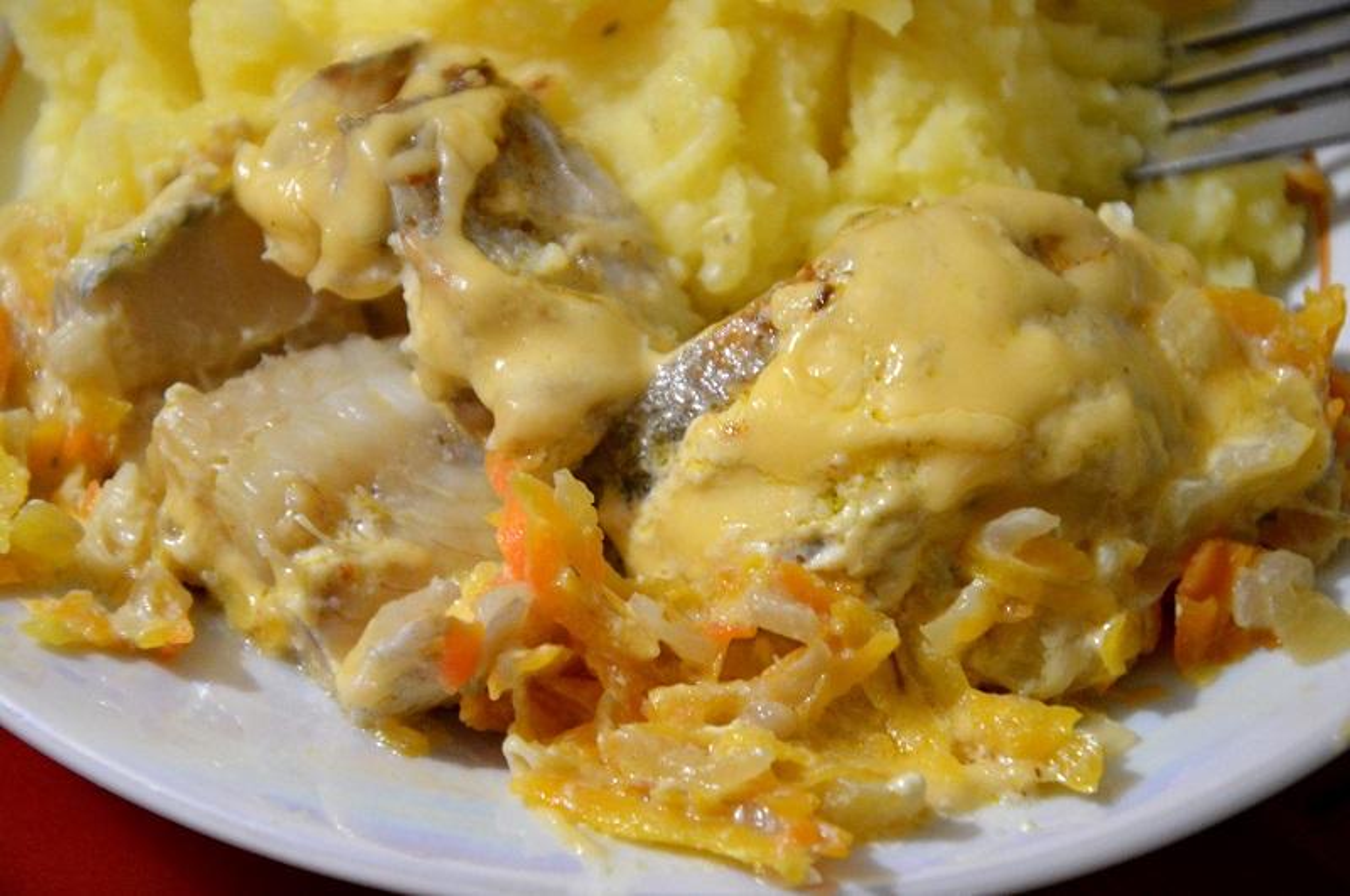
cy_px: 448
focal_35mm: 158
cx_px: 675
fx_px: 5898
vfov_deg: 8.7
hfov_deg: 13.1
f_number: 5.6
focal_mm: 105
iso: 3200
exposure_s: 1/20
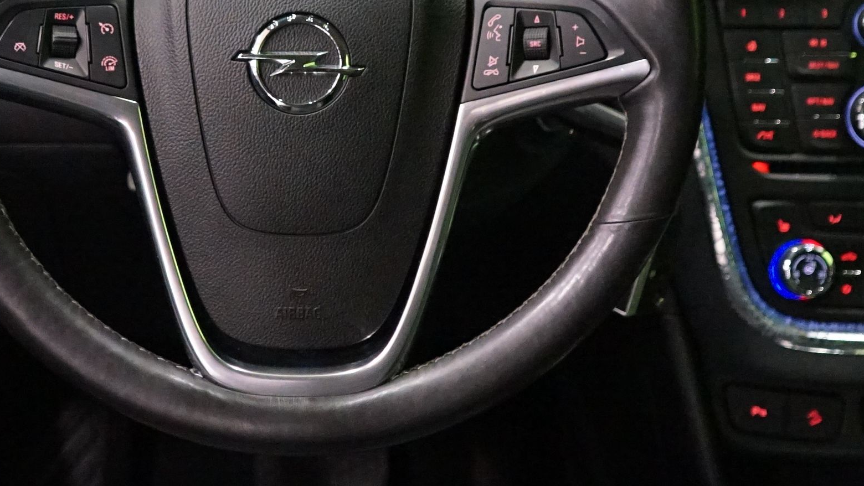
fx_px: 1696
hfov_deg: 28.5
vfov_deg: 16.2
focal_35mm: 74
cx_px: 311
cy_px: 88
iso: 6400
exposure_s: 1/40
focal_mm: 28
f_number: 3.5
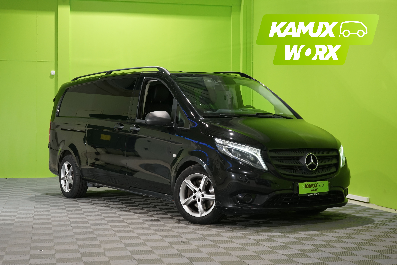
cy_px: 132
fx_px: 640
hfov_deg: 34.5
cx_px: 198
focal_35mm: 58
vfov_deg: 23.4
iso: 800
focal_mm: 58
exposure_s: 1/30
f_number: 5.6
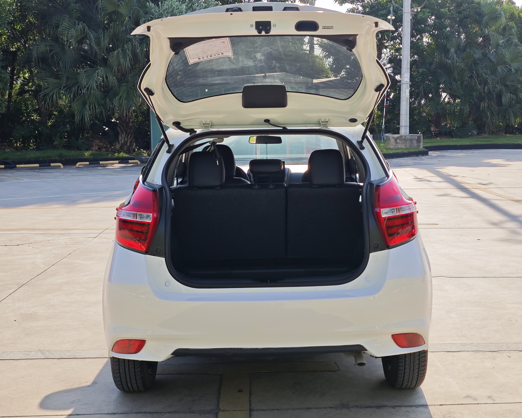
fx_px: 742
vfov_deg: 31.5
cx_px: 268
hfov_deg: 38.8
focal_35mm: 48
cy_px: 209
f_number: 1.6
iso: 50
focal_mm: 6.55
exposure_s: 1/1774
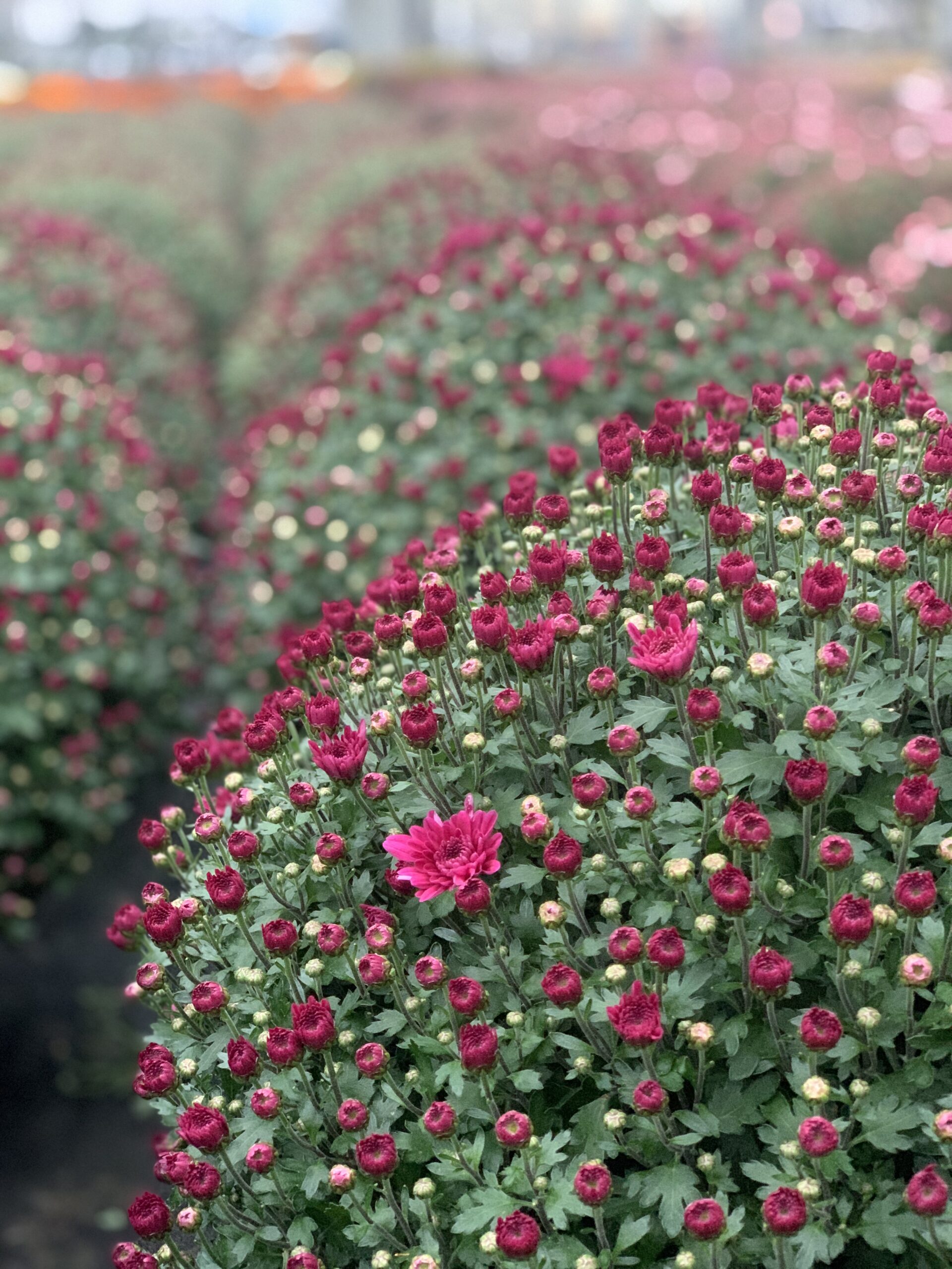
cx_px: 476
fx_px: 1907
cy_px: 634
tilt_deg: -16.6
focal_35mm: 52
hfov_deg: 28.0
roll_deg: +2.3
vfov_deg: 36.8
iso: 400
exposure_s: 1/60
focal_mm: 6
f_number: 2.4
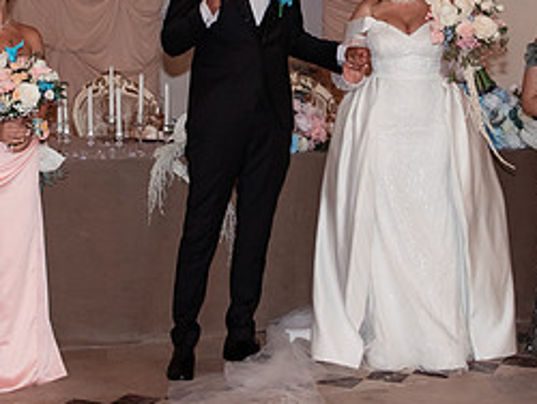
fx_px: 1398
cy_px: 10
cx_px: 233
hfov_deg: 21.7
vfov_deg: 16.1
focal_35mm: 90
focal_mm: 35
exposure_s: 1/250
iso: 1250
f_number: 3.5
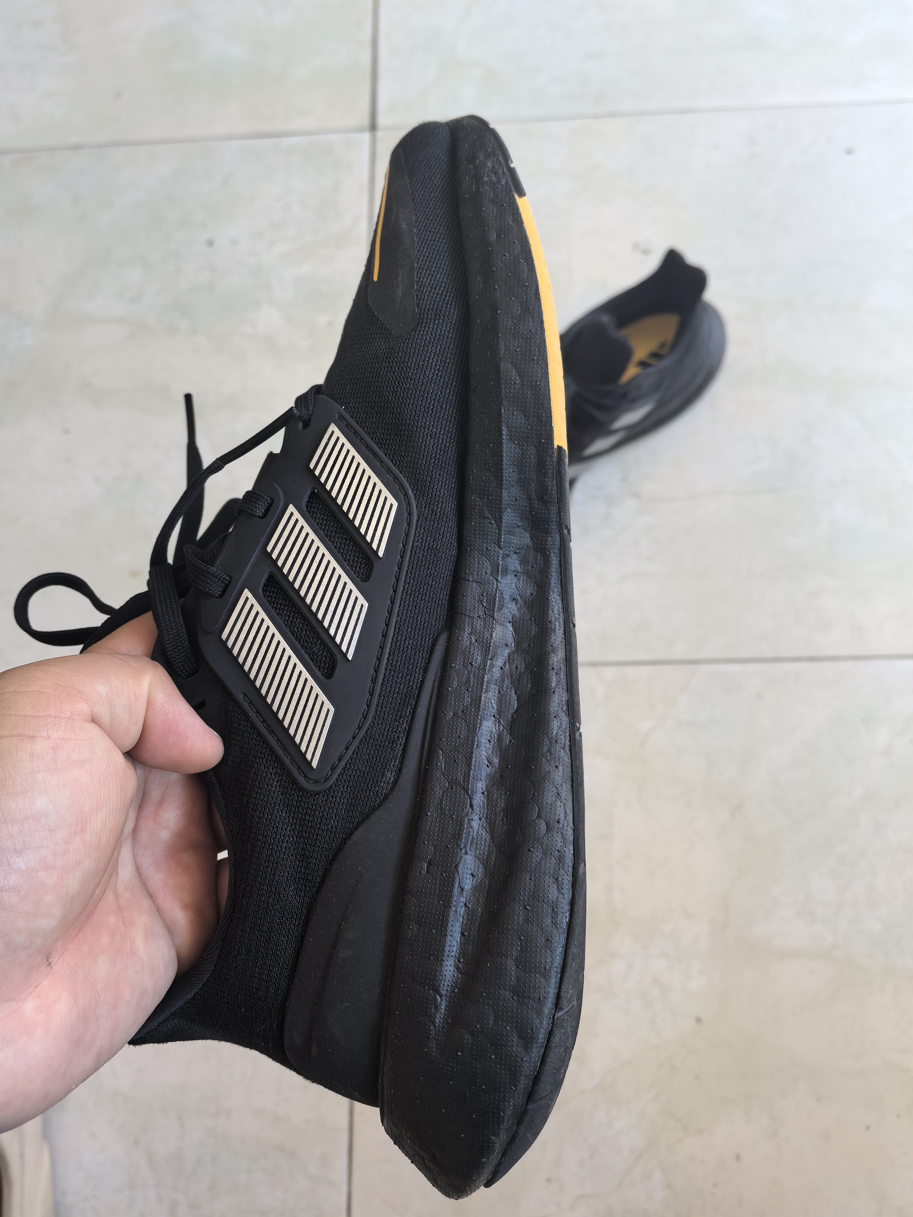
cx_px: 456
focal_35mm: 27
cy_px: 608
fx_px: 950
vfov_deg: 65.3
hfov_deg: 51.4
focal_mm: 5.75
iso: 125
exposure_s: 1/100
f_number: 2
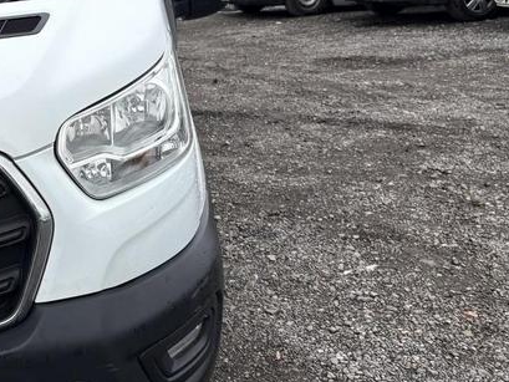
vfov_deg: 25.3
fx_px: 838
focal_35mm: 57
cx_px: -14
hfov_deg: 31.0
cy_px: 90
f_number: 1.6
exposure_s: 1/1196
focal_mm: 5.96
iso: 50
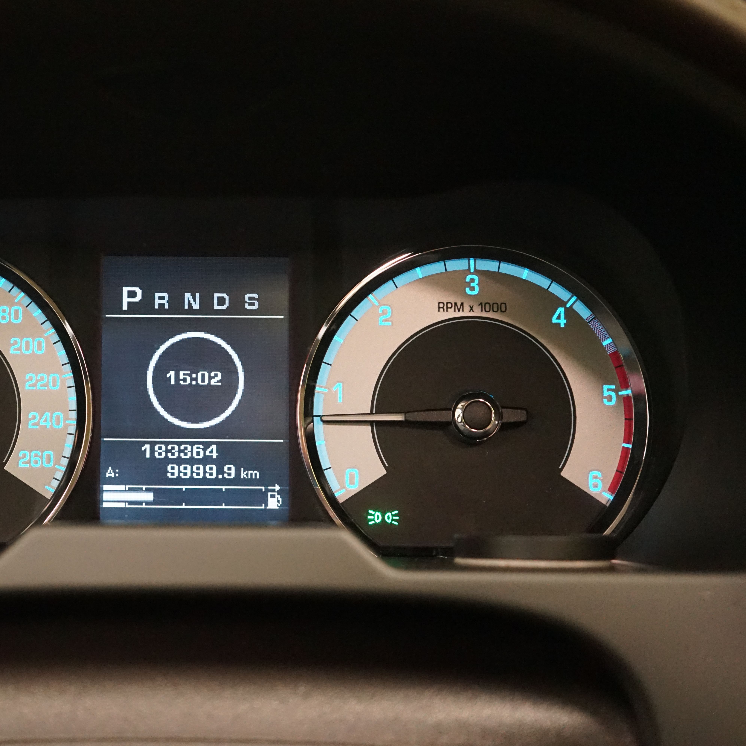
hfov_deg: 30.6
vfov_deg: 31.1
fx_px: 1341
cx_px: 187
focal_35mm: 55
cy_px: 374
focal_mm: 43
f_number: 4.5
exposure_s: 1/50
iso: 6400
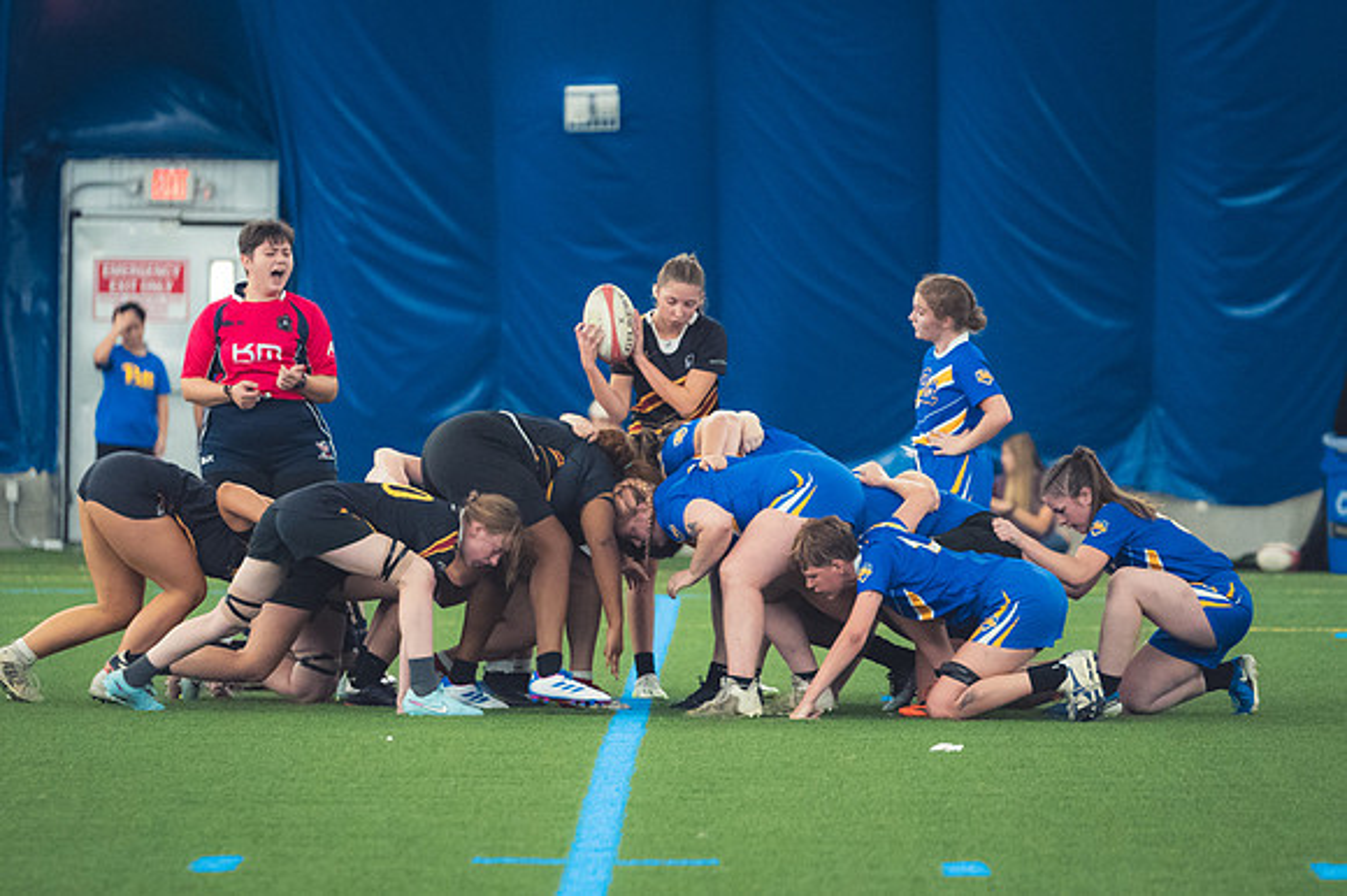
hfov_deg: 6.6
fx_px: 11594
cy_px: 467
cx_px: 600
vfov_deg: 4.4
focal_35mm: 310
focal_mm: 185
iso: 4500
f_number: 2.8
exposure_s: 1/320
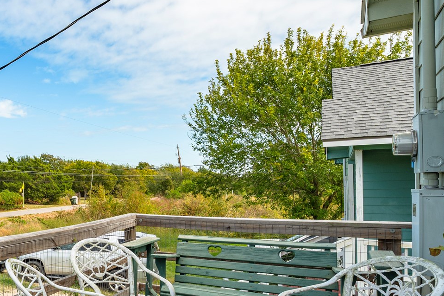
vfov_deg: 38.5
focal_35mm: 34
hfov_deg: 44.9
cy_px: 190
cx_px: -24
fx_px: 419
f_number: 11
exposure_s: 1/125
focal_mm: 15
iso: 125
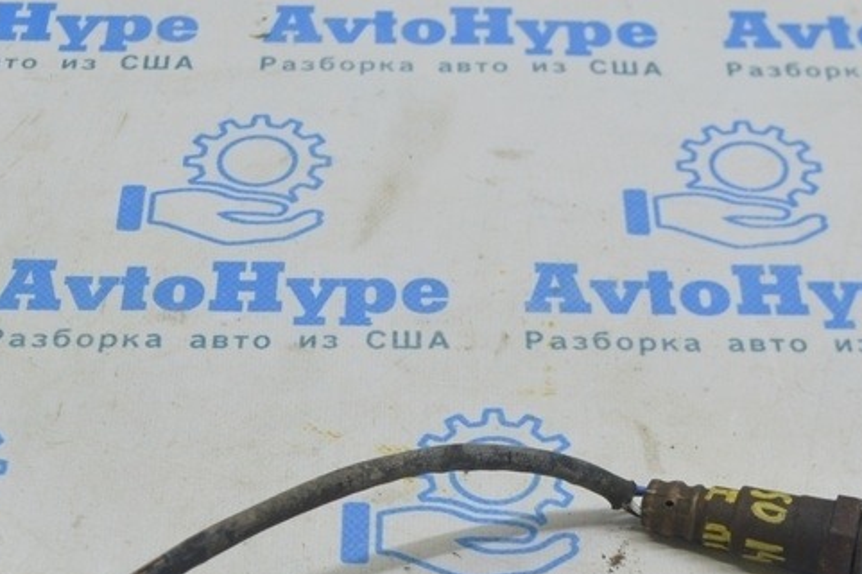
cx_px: 459
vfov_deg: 16.3
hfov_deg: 24.5
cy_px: 465
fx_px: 1986
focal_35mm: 83
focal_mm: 26
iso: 400
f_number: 5.6
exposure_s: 1/40
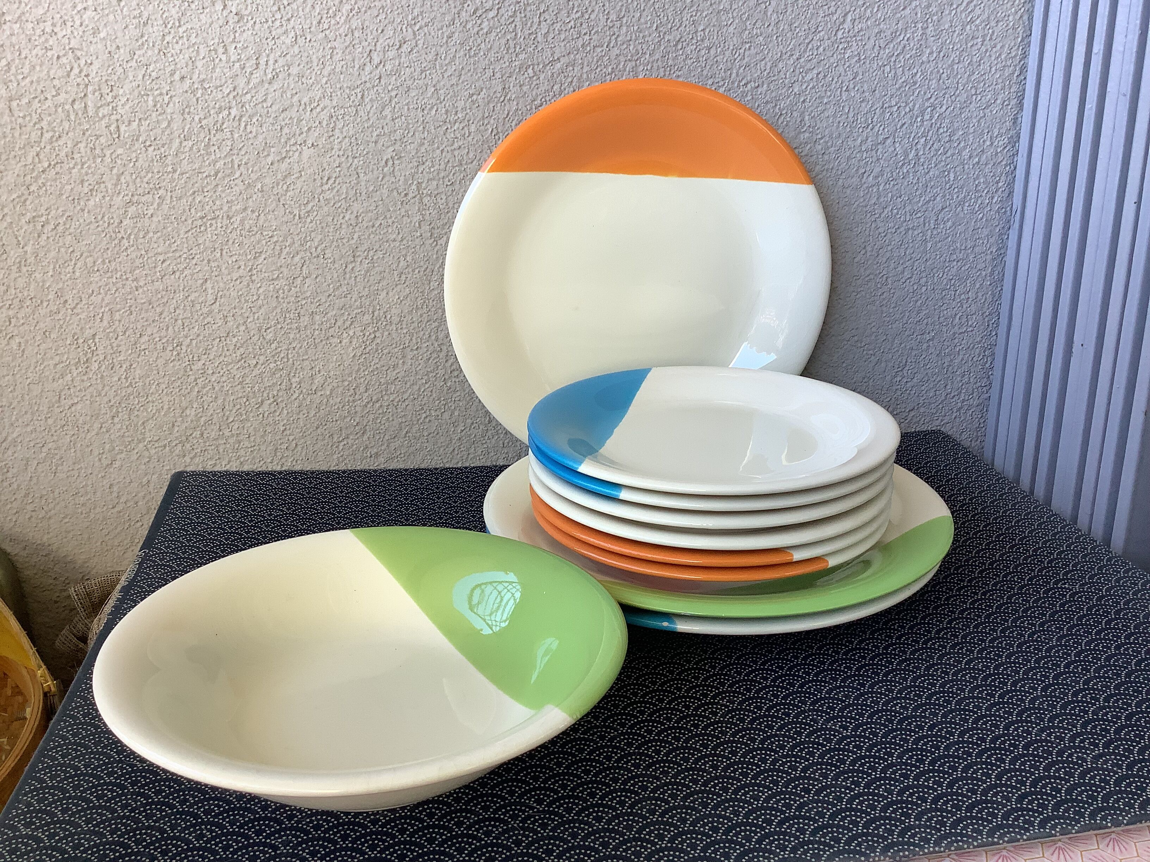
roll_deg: +0.0
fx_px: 1030
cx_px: 575
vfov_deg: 45.4
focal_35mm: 31
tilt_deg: -19.1
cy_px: 431
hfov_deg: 58.4
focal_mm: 3.3
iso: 50
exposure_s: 1/100
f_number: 2.4
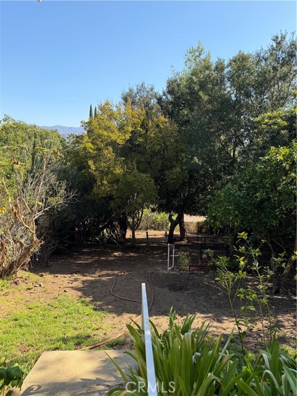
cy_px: 198
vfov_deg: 71.6
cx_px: 148
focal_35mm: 24
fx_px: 275
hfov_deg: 56.8
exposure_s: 1/1618
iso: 100
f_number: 1.78
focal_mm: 6.76
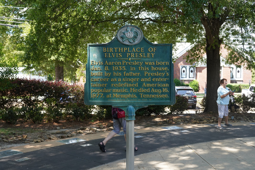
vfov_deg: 31.9
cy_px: 85
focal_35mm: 42
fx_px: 298
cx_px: 128
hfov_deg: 46.4
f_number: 7.1
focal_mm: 42
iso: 800
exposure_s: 1/100
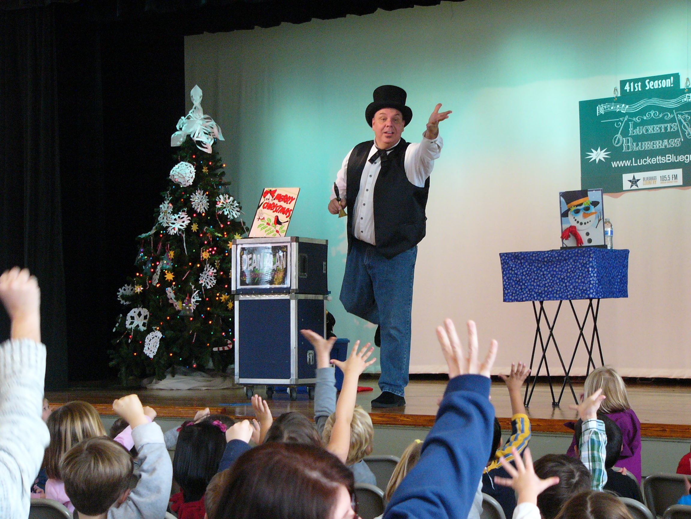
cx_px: 346
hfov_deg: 23.6
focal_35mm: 83
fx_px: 1657
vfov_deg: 17.8
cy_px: 260
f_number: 2.8
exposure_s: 1/40
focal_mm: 13.8
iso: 200
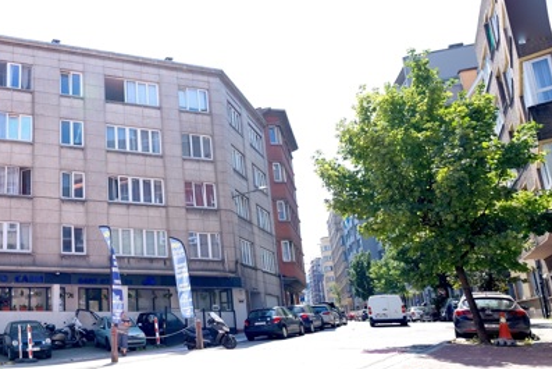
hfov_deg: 55.6
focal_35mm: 29
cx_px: 60
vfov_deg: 44.7
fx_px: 445
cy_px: 228
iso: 320
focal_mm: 10.5
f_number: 5.6
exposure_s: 1/150
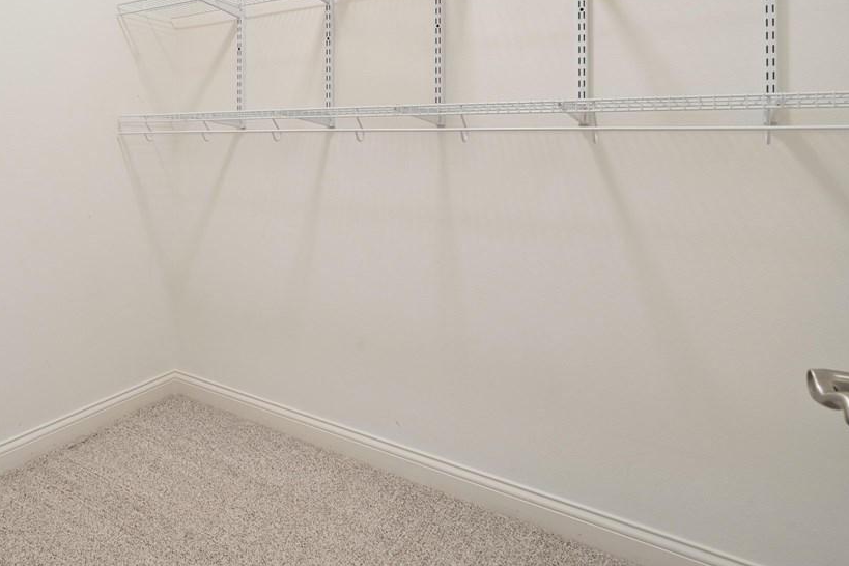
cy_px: 130
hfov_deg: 68.0
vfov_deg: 48.9
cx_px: 238
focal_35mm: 25
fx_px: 590
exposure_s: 1/6
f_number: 10
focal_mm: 16
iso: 400
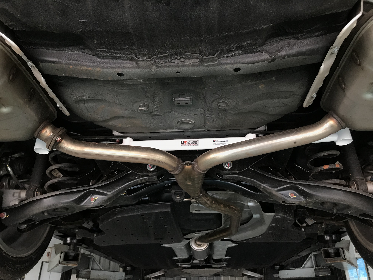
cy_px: 140
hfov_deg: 63.4
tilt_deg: +28.1
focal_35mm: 28
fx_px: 302
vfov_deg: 49.7
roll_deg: +0.8
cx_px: 186
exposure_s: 1/25
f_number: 1.8
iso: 40
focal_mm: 3.99
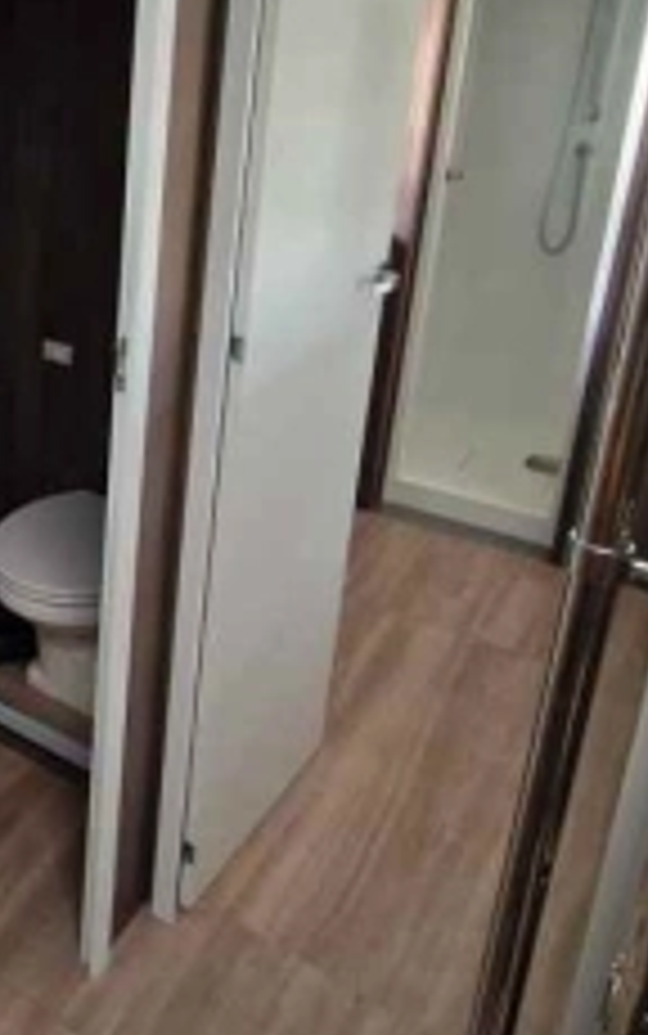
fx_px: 931
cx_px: -68
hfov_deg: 33.4
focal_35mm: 33
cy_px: 353
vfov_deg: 57.0
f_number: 2.2
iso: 640
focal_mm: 2.2
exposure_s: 1/33
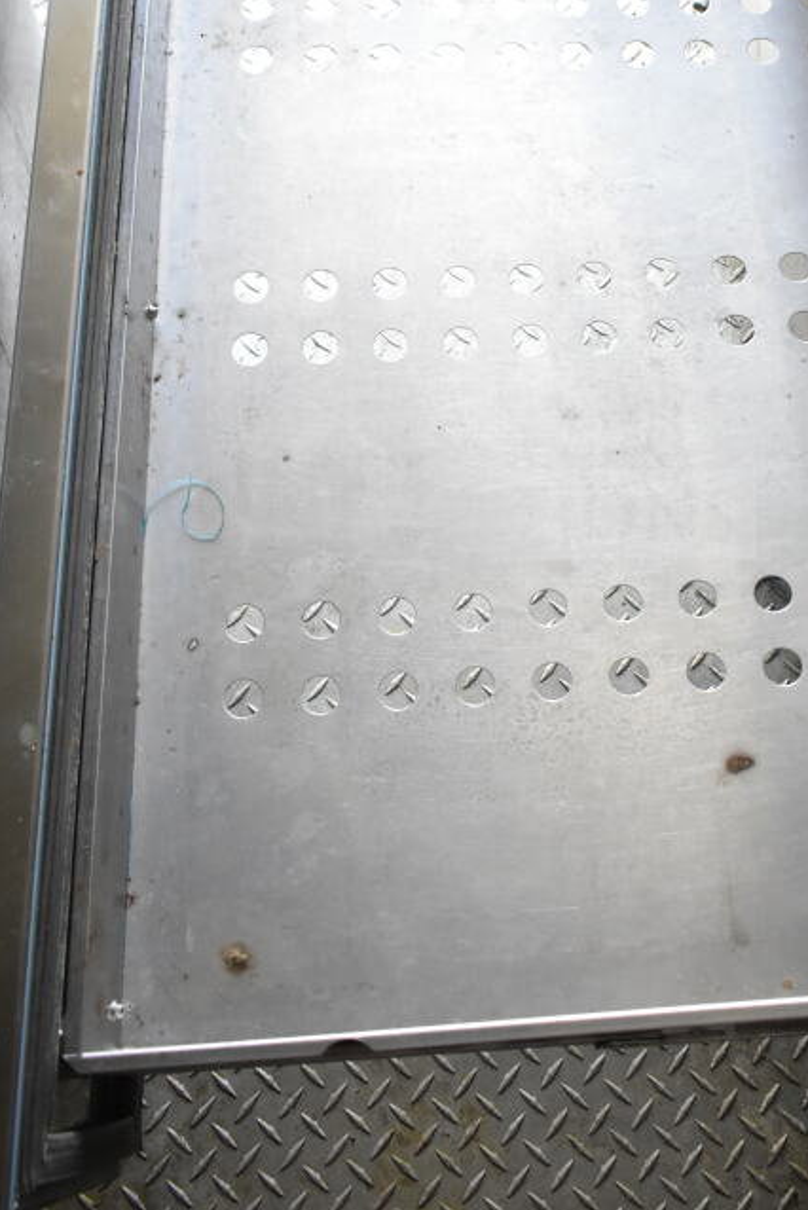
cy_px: 408
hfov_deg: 31.0
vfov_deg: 44.8
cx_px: 542
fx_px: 1446
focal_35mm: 43
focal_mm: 20
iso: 1600
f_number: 3.8
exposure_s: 1/60
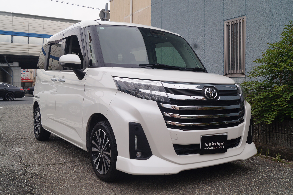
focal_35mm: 34
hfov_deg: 55.8
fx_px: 277
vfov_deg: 38.9
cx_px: 150
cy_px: 100
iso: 100
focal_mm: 22
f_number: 8
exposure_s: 1/125
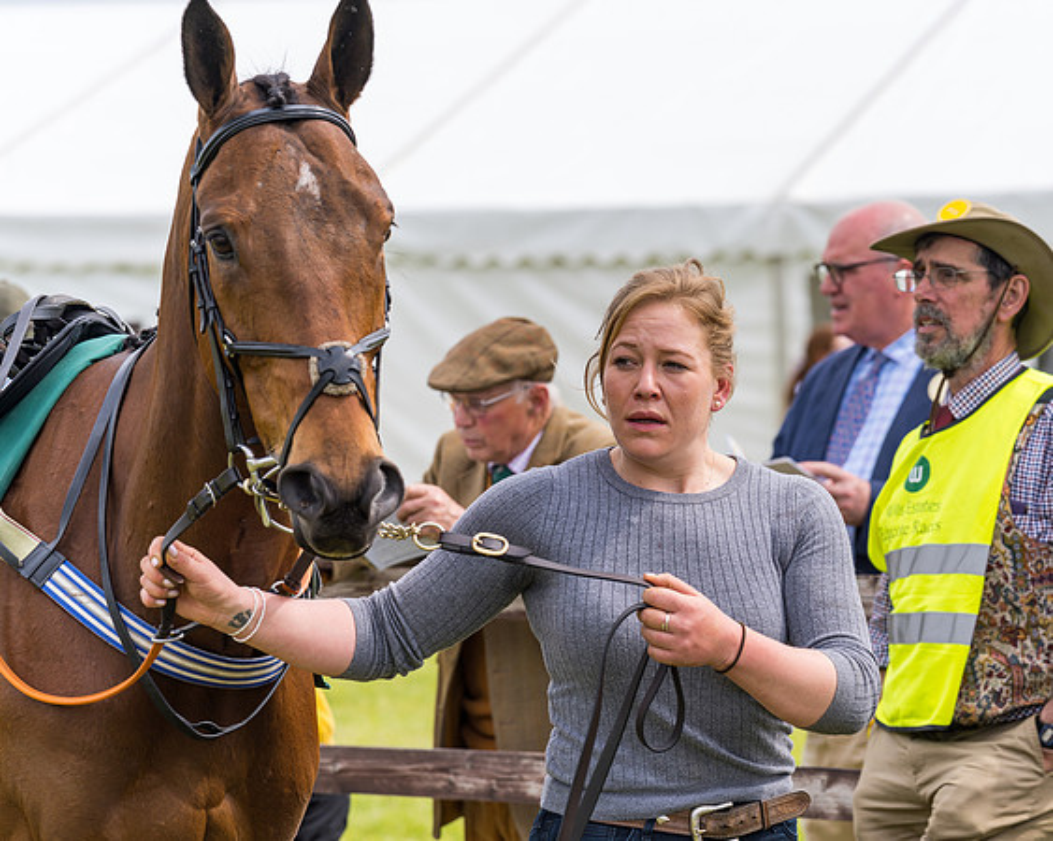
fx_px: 5415
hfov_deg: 11.1
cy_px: 420
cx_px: 722
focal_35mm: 174
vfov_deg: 8.9
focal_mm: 135
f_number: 5
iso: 50
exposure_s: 1/400
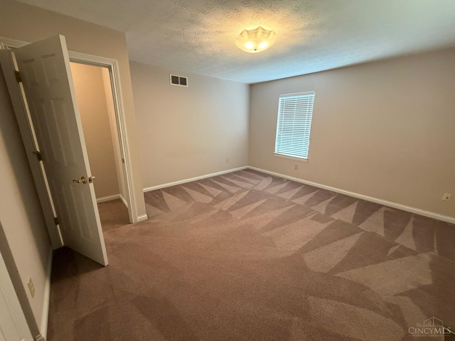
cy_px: 170
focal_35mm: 14
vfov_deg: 85.7
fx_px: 184
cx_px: 228
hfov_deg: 102.1
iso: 400
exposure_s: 1/60
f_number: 2.2
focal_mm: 2.22
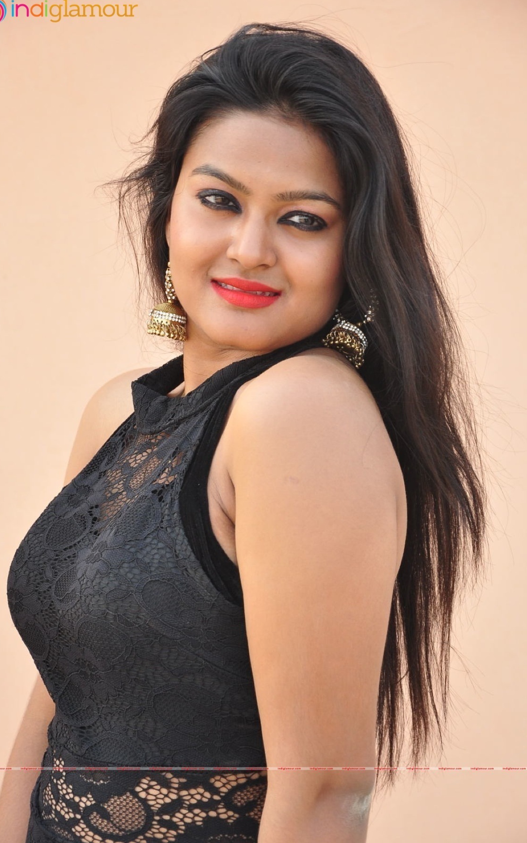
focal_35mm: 116
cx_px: 257
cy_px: 418
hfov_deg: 11.3
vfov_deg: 18.0
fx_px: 2654
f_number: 6.3
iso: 400
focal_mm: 75
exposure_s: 1/125
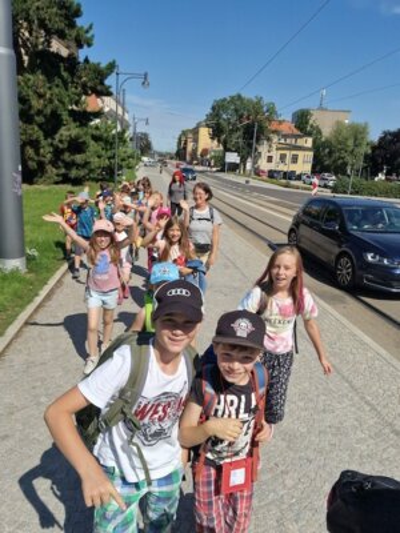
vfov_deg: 69.4
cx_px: 200
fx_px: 385
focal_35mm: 25
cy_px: 266
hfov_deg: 54.9
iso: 50
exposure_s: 1/2784
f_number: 2.2
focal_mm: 3.8
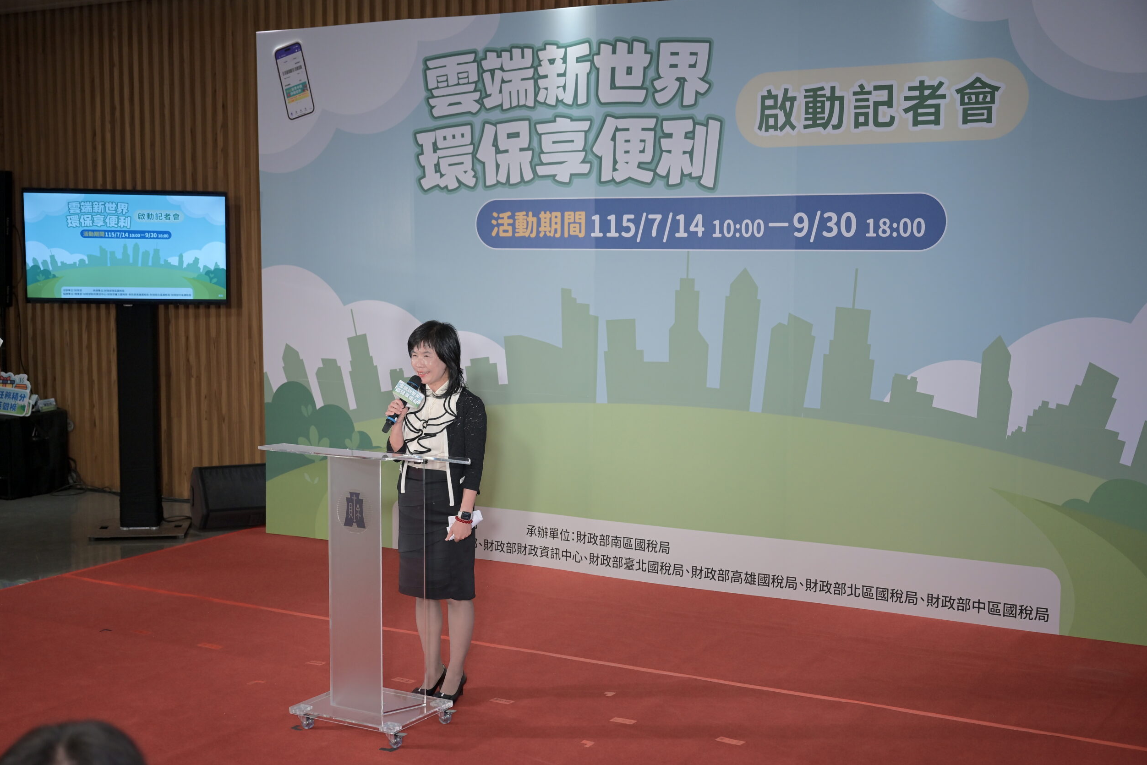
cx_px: 563
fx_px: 1466
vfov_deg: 29.3
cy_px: 379
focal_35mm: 46
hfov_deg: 42.7
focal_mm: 45
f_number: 4
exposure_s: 1/200
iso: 1250
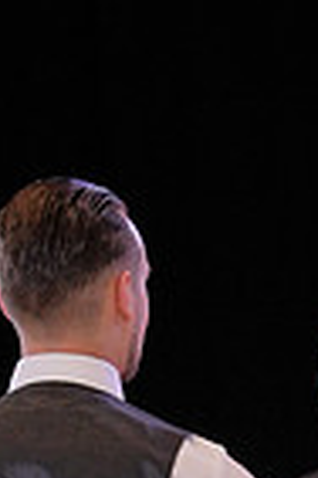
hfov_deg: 1.5
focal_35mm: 927
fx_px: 12282
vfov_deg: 2.2
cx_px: 316
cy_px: 820
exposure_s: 1/500
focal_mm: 150
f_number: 3.5
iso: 1600
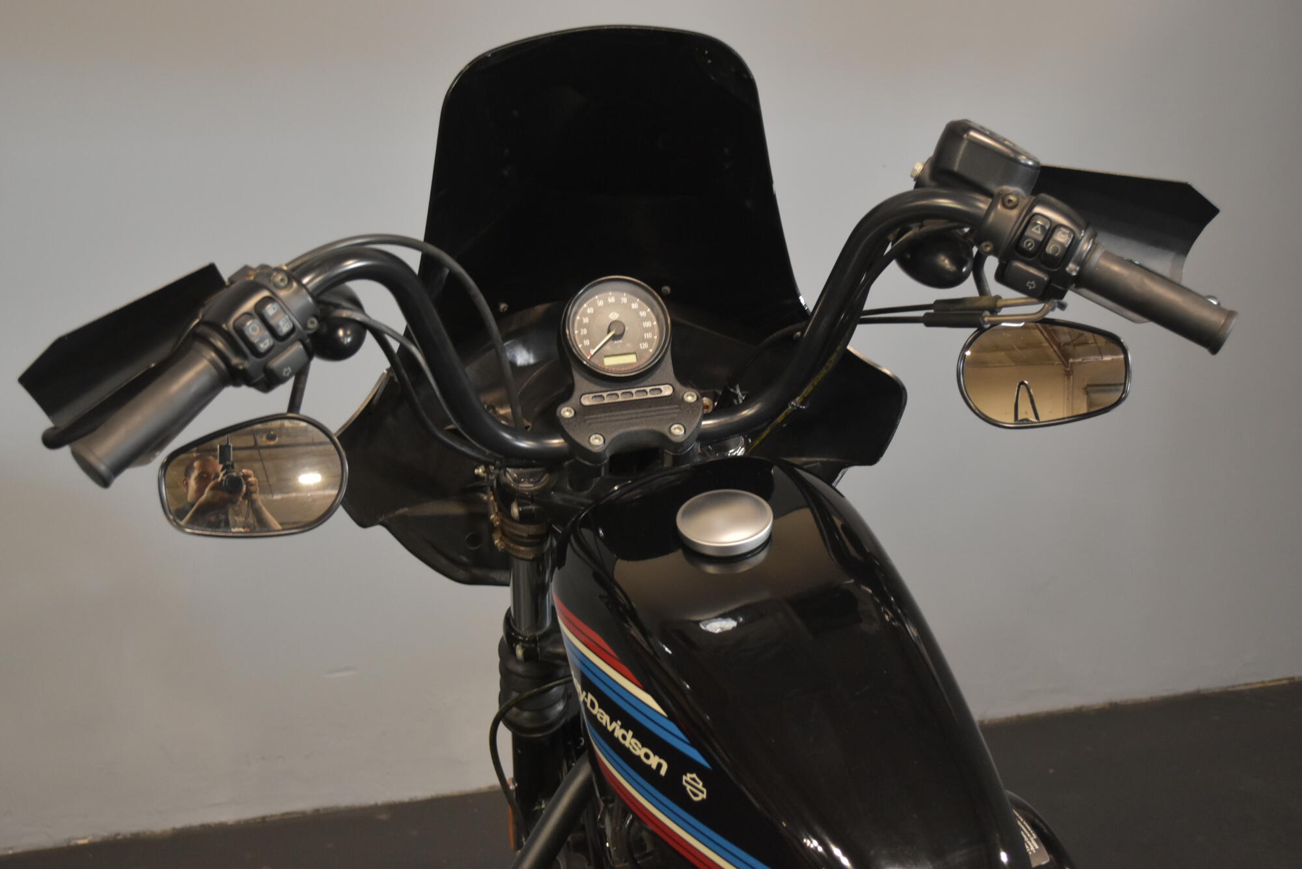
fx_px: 1737
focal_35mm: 48
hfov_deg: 41.1
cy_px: 434
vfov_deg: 28.1
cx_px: 651
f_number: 4.8
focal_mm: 32
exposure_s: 1/30
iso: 1600
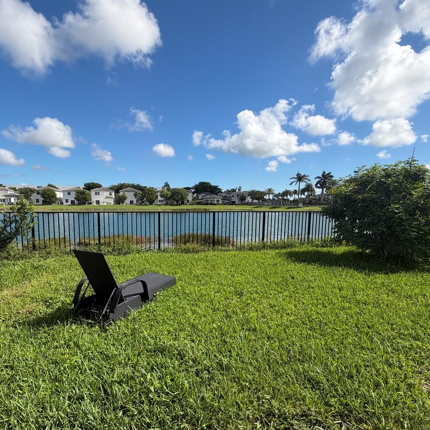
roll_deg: +0.0
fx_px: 267
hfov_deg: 77.3
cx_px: 186
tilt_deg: -6.3
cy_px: 232
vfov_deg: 77.5
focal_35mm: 19
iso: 20
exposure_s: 1/928
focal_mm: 2.22
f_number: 2.2
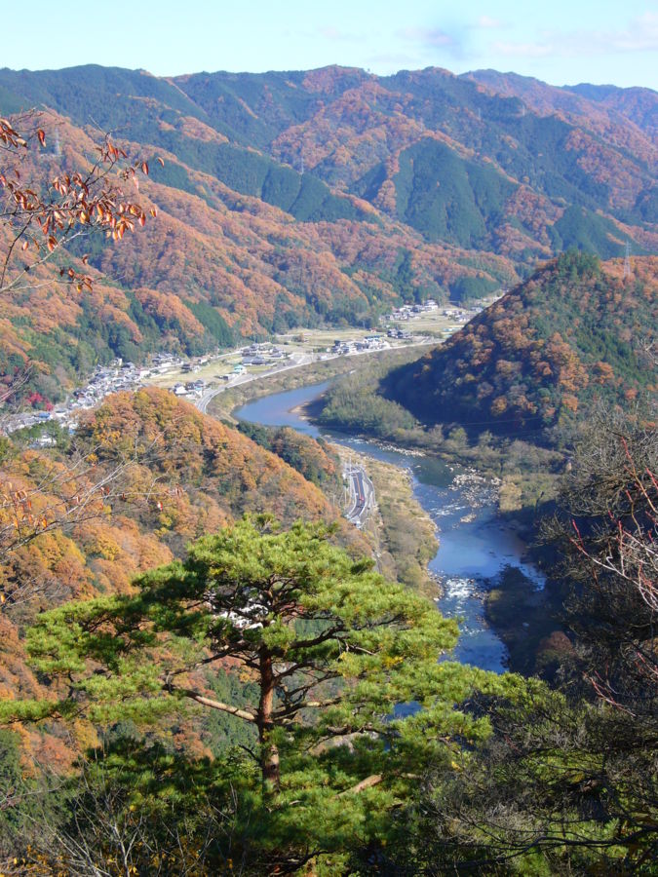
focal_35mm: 63
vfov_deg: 30.7
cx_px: 329
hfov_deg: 23.3
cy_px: 438
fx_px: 1597
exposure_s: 1/250
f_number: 4.1
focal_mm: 10.3
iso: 80
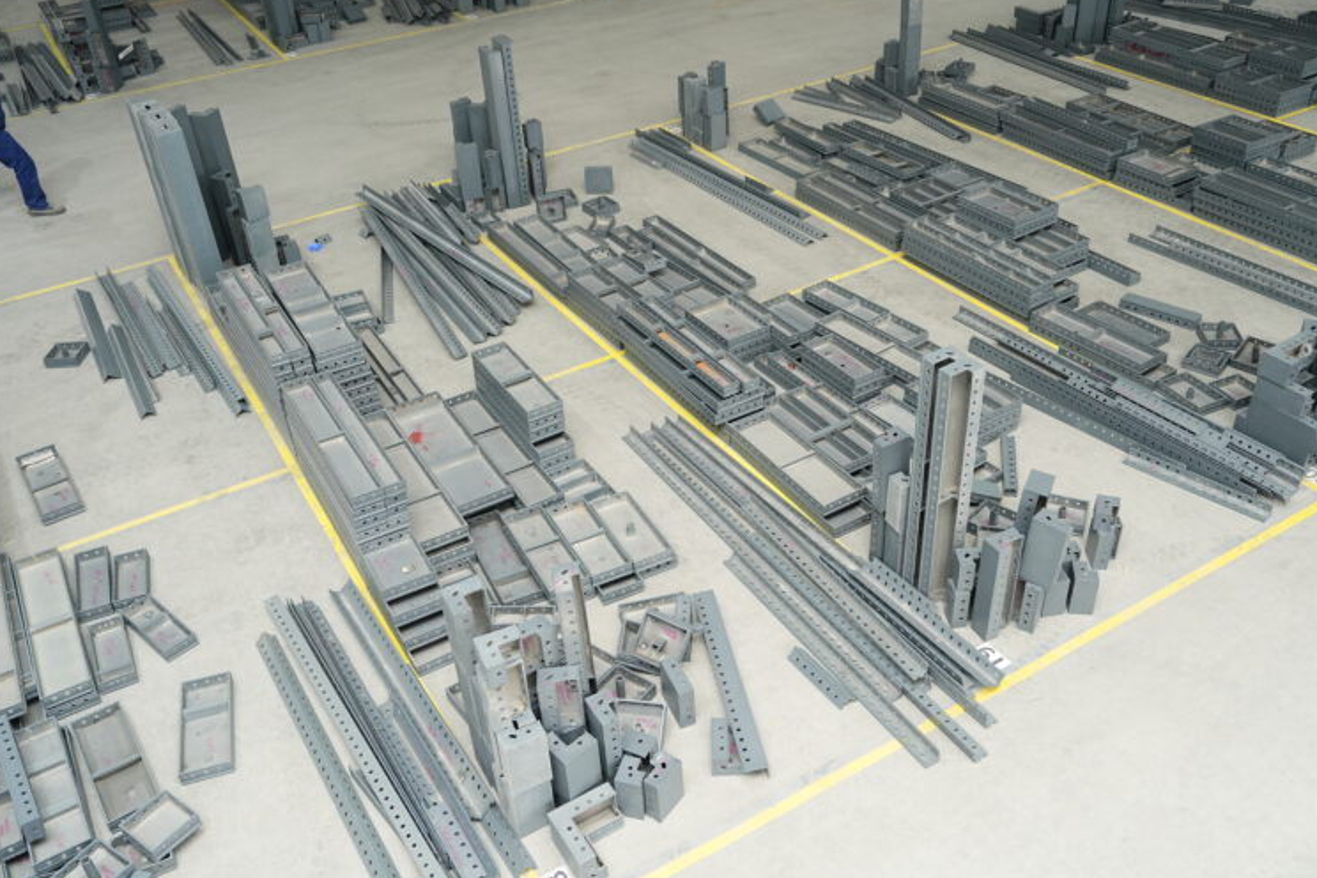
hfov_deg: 58.7
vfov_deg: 41.1
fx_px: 1171
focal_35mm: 32
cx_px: 655
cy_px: 443
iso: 1000
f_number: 3.2
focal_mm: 31
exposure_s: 1/160
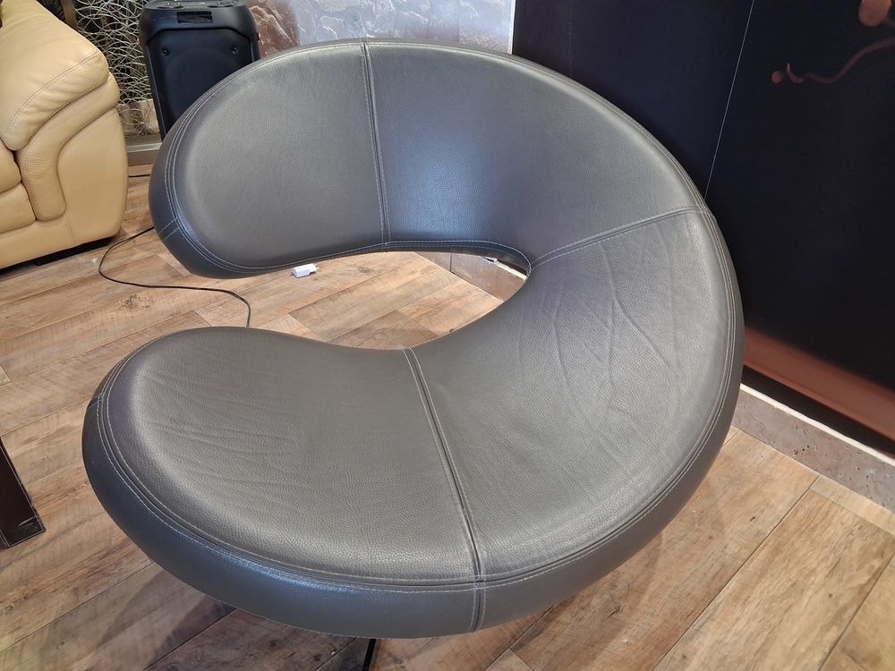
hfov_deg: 65.3
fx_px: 698
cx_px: 448
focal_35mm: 27
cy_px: 336
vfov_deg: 51.4
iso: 500
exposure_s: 1/24
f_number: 1.8
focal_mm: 4
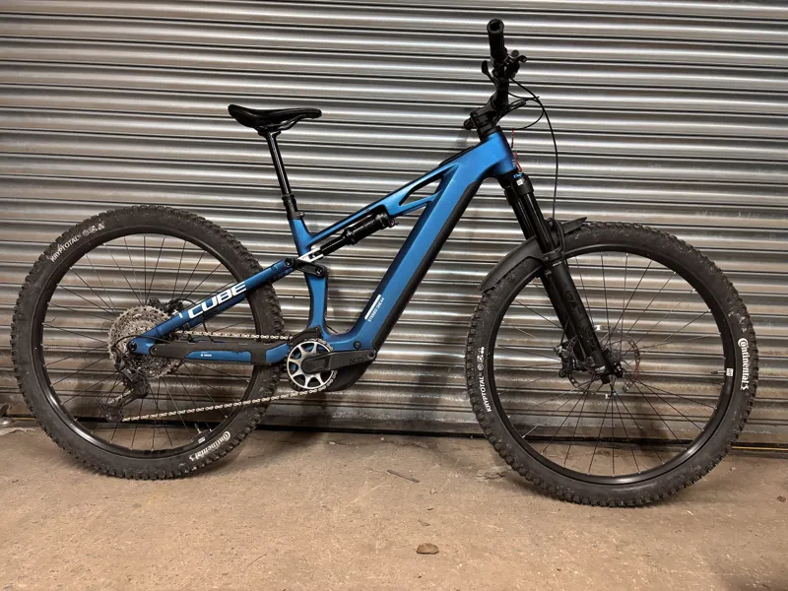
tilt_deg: -5.7
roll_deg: -2.1
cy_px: 296
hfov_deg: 67.3
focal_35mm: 26
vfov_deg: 53.1
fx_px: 592
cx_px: 394
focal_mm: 5.96
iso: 400
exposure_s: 1/50
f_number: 1.6
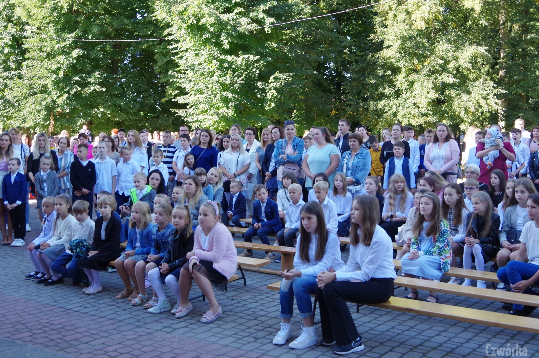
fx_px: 688
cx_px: 272
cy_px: 165
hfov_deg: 42.8
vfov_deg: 29.2
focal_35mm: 46
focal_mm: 28
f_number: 8
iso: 1600
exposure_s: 1/320
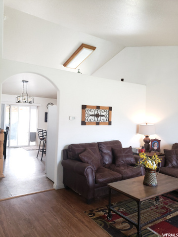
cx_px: 89
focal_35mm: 26
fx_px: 178
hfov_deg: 53.1
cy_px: 118
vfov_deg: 67.3
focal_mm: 4.3
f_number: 1.5
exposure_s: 1/90
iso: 200
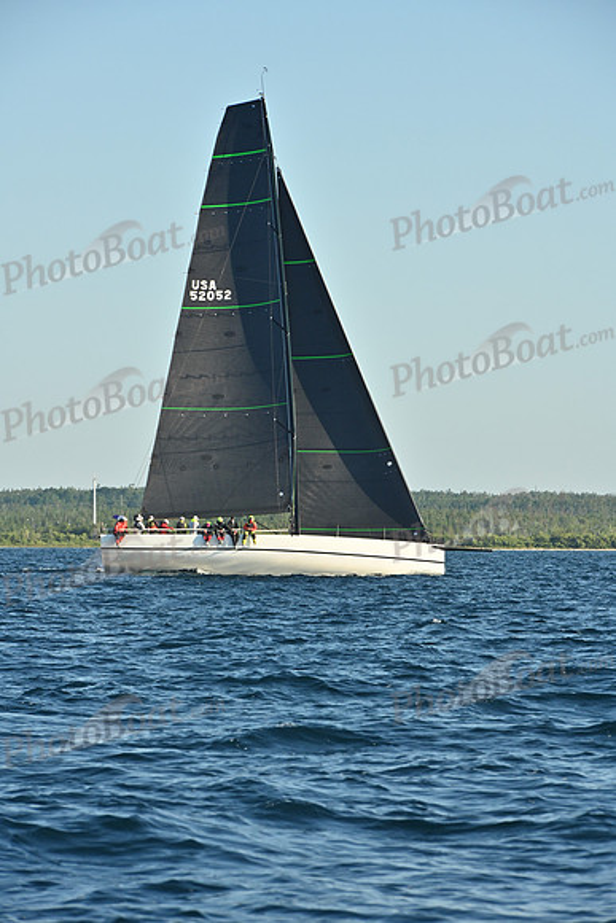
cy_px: 462
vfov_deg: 10.3
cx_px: 308
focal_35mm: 200
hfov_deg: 6.9
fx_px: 5130
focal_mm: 200
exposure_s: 1/1000
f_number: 11
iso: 800
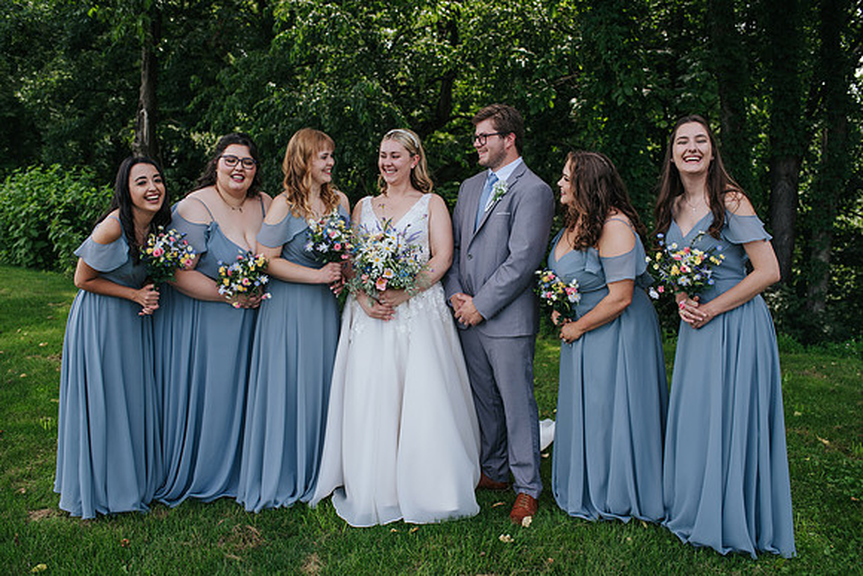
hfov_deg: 54.4
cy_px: 288
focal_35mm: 35
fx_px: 839
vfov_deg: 37.9
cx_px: 432
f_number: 3.2
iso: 110
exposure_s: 1/500
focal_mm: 35
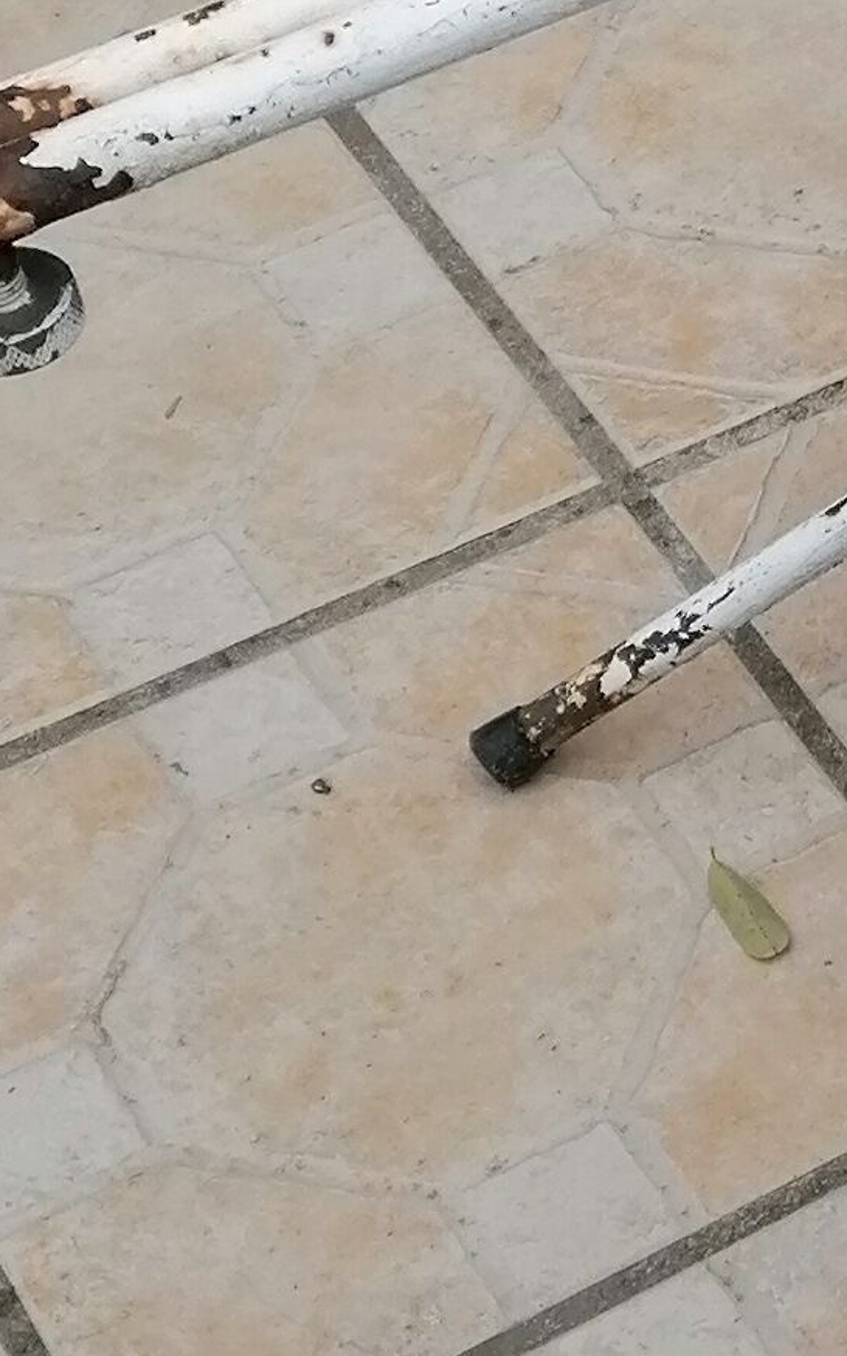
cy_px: 393
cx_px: 1696
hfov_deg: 9.4
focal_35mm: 131
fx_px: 4840
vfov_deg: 15.9
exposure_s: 1/649
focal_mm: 4.75
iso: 50
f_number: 1.8
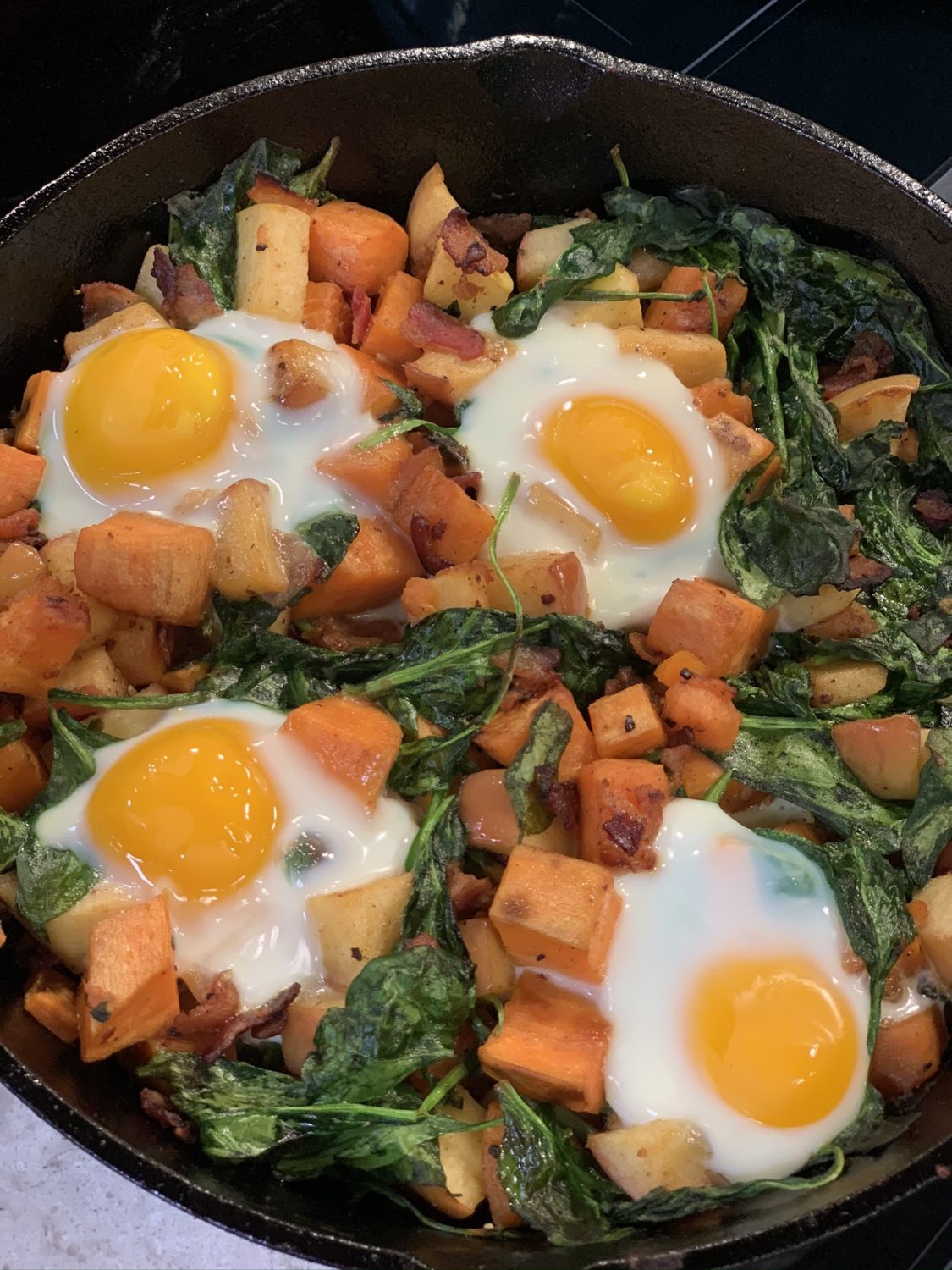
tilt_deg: -62.7
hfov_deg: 28.0
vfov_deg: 36.8
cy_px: 635
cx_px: 476
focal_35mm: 52
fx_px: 1907
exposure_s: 1/60
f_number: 2.4
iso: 160
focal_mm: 6
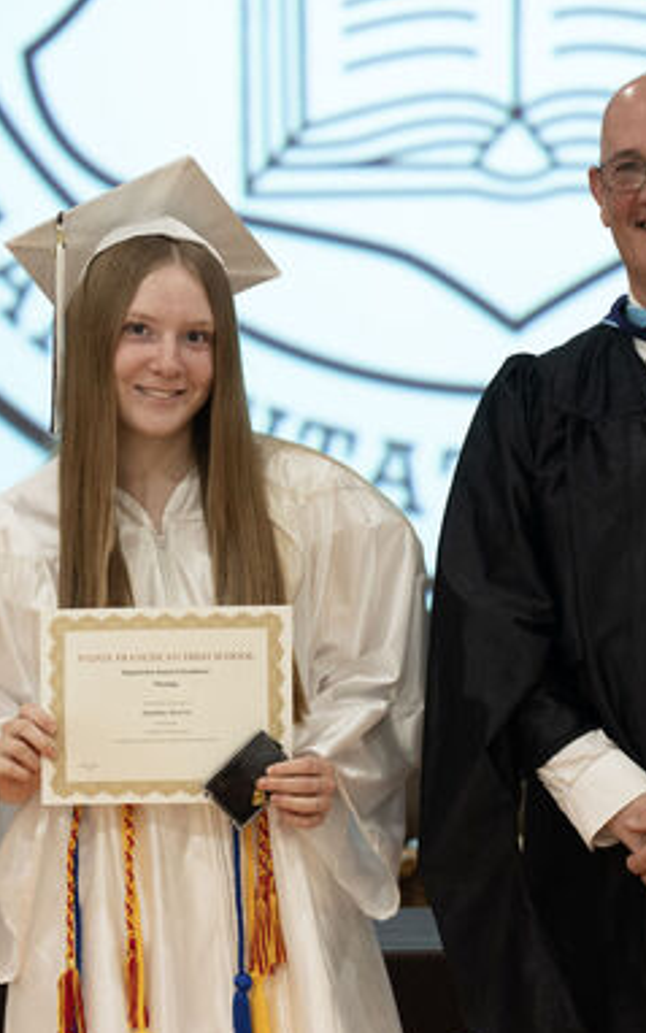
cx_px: 391
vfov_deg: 7.1
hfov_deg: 4.5
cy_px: 544
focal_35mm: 295
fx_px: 8304
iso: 1600
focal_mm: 180
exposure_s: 1/100
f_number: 4
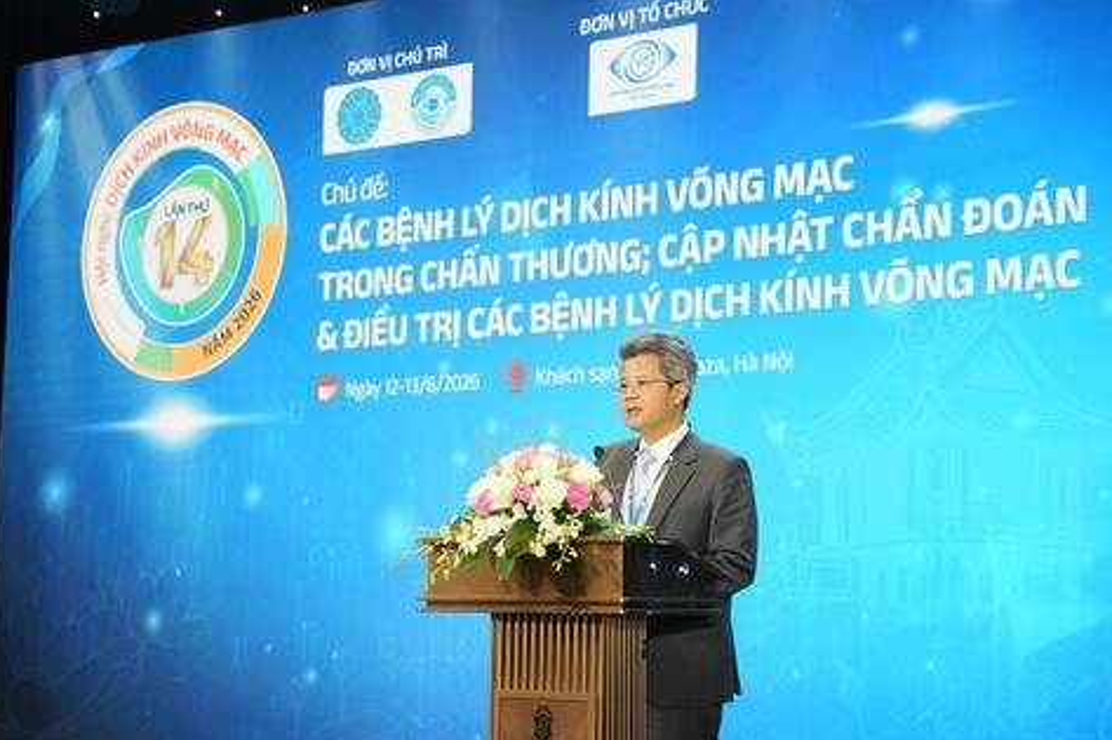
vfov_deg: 20.0
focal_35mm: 68
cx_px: 550
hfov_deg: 29.6
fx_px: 2103
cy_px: 374
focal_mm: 67.1
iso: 1000
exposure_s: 1/250
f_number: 4
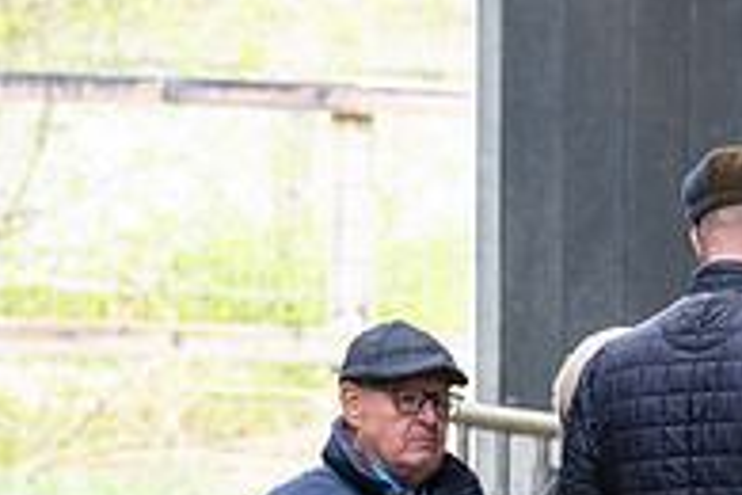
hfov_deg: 2.7
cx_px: 856
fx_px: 16014
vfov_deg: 1.8
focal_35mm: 777
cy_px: 670
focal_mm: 175
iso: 1000
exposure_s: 1/125
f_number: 5
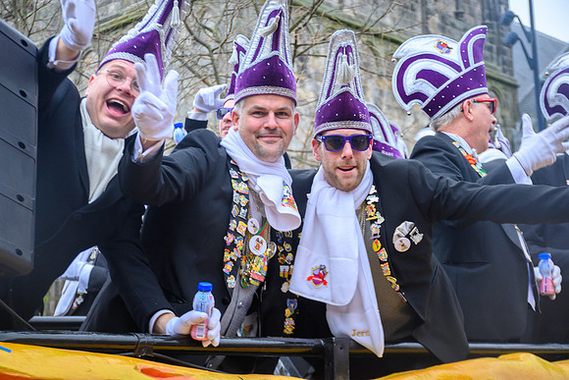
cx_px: 284
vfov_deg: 15.2
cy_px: 190
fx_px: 1423
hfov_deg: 22.6
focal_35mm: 90
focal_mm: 60
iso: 400
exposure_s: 1/80
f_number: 5
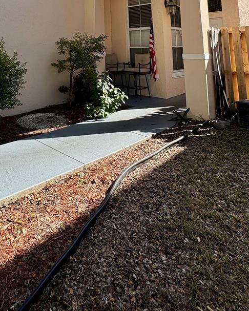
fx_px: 249
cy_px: 12
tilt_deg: +8.7
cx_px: 72
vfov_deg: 53.1
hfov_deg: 51.6
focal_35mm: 27
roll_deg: +1.4
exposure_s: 1/641
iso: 40
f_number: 2.2
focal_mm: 2.22
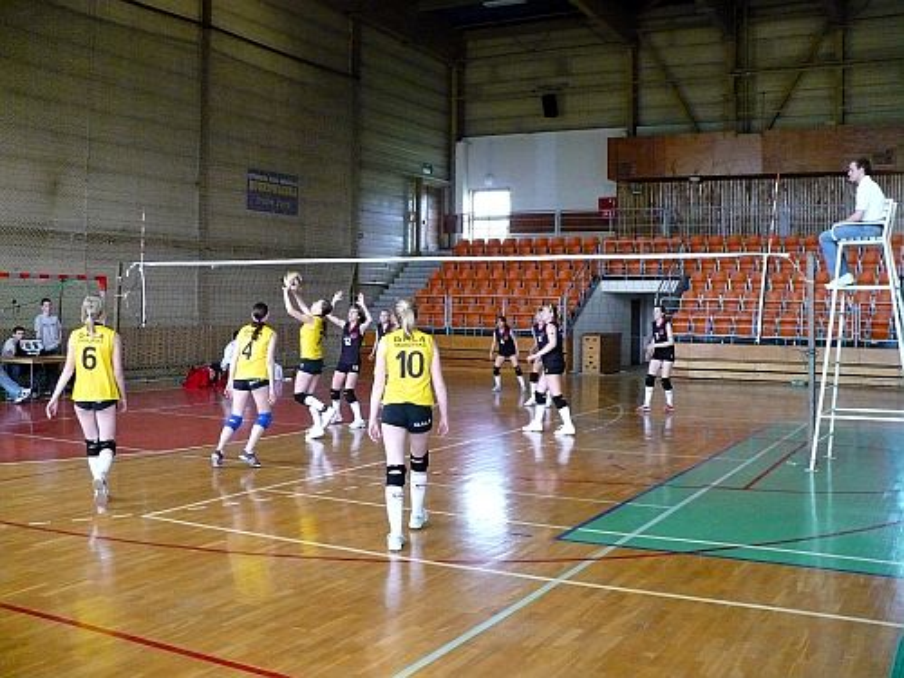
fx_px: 966
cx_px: 452
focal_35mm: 37
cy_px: 339
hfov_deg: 50.1
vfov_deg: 38.7
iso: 640
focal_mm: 6.1
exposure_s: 1/125
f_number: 2.8
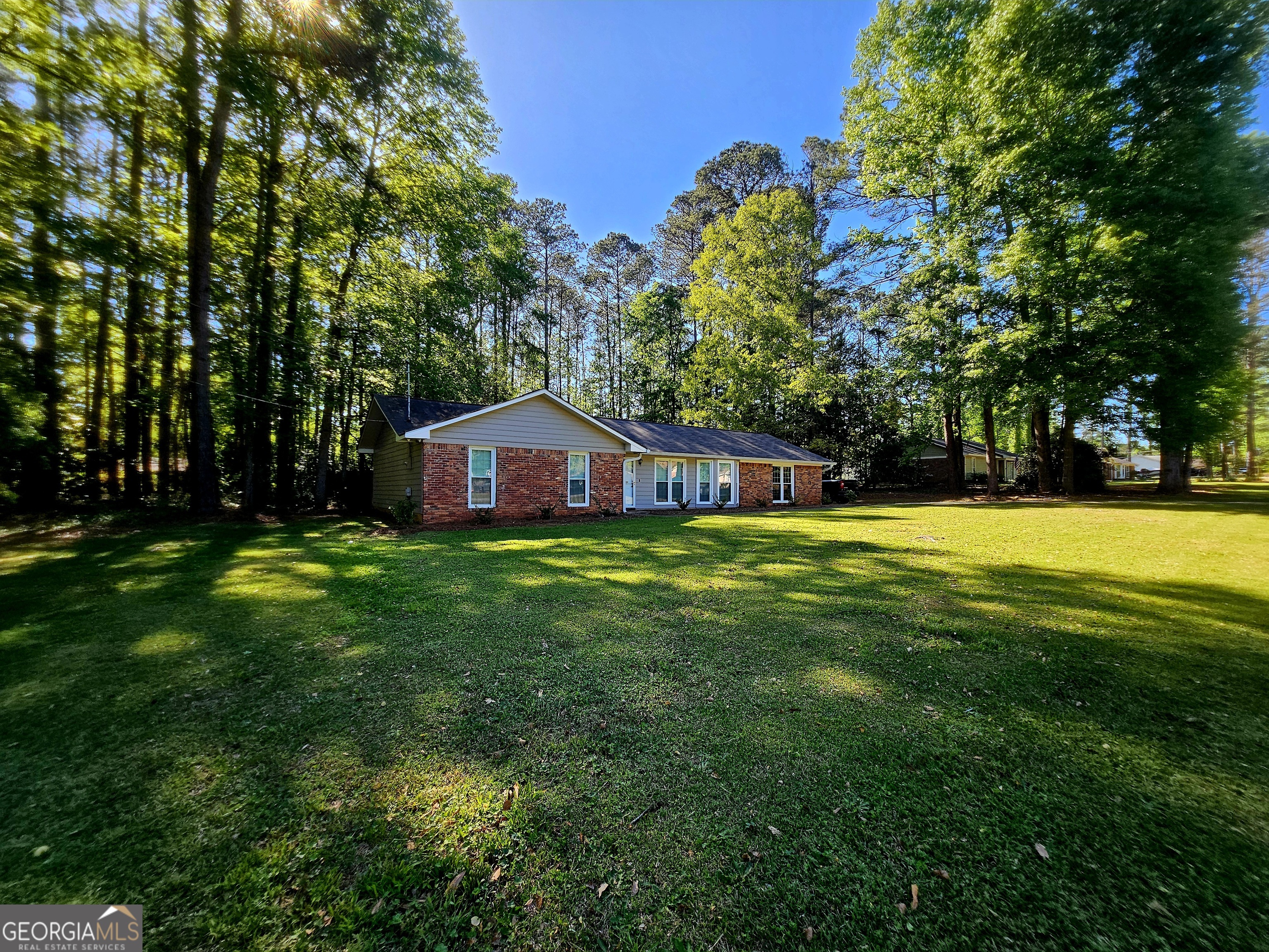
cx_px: 634
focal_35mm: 13
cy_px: 476
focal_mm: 2.2
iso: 50
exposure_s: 1/417
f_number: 2.2
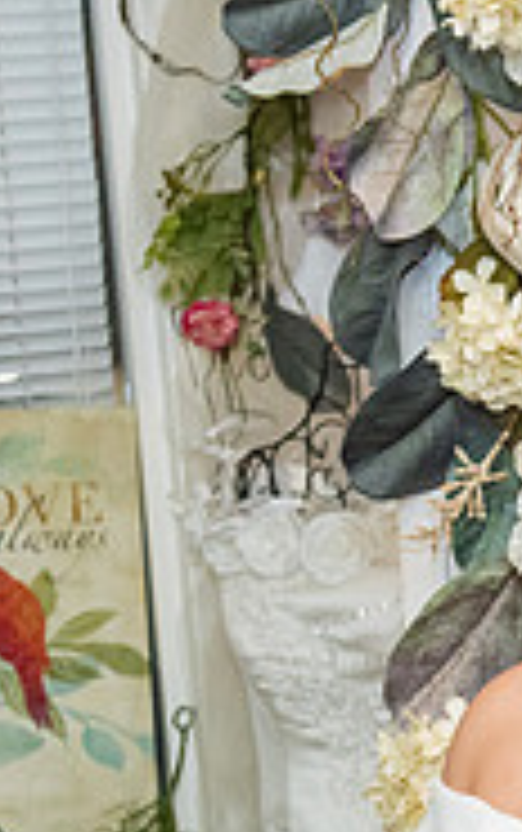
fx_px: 4065
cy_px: 774
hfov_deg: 7.1
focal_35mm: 179
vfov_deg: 11.6
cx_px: 1034
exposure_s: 1/125
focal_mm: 45
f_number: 4.5
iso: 1600
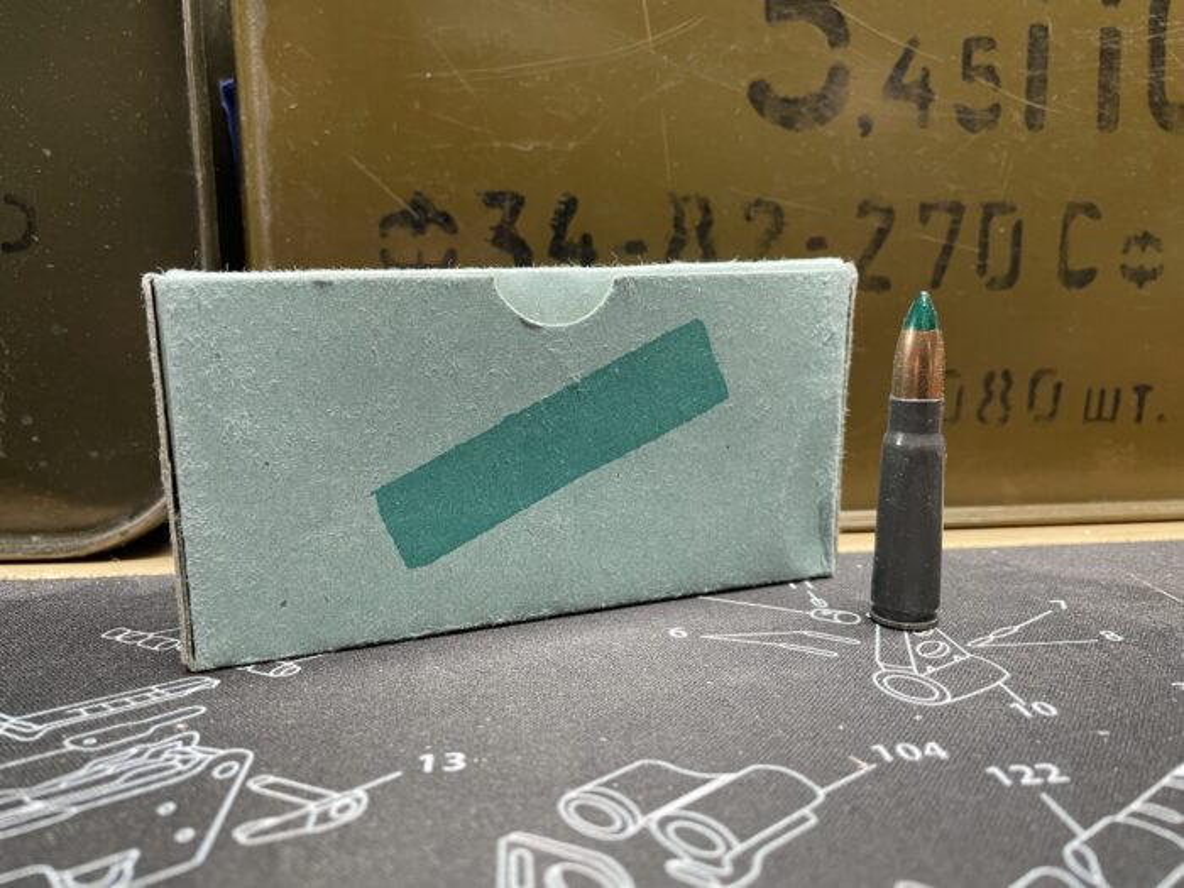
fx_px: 889
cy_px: 444
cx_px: 592
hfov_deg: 67.3
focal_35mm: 26
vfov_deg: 53.1
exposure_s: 1/60
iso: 160
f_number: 1.6
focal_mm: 4.2
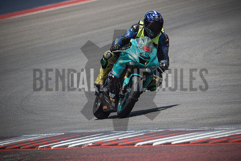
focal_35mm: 600
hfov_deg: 3.4
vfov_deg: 2.3
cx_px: 120
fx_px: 4017
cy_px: 80
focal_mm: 400
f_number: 5.6
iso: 640
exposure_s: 1/2000
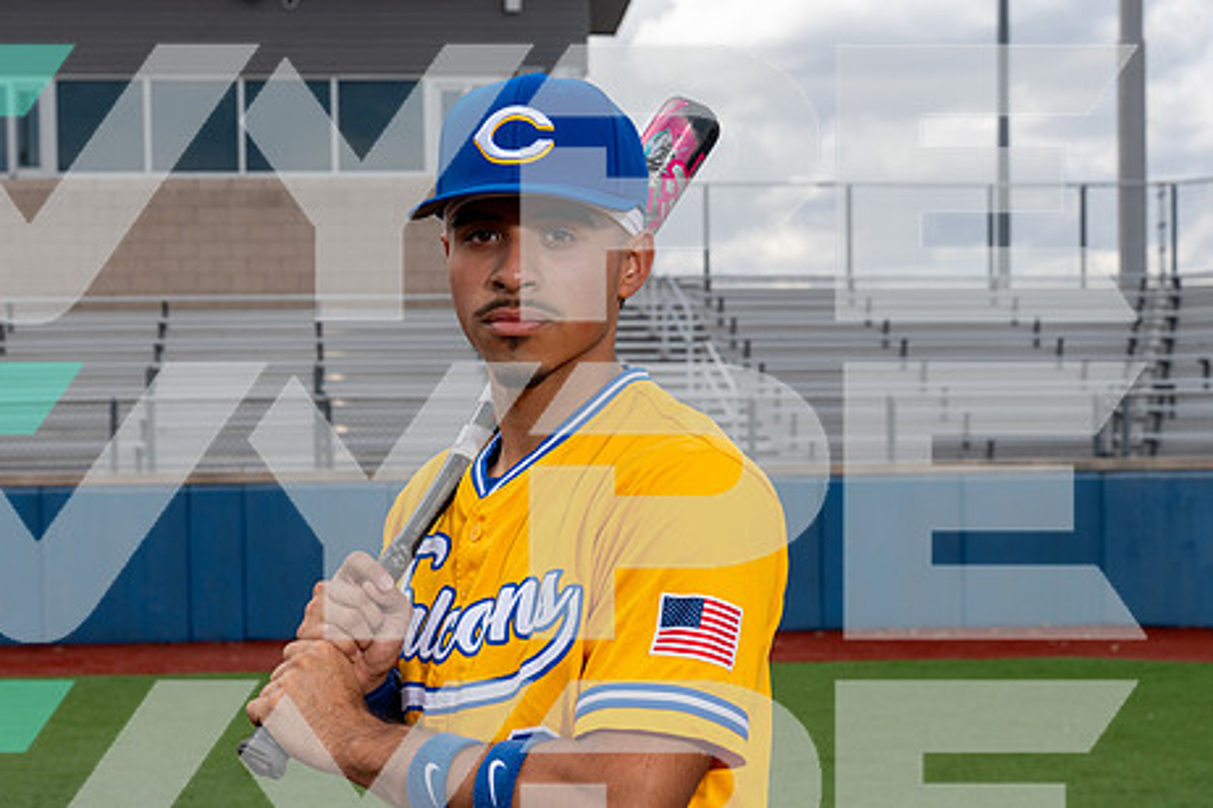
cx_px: 478
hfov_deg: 29.2
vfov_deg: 19.7
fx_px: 2325
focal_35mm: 69
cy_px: 502
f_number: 8
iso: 100
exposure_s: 1/250
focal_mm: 55
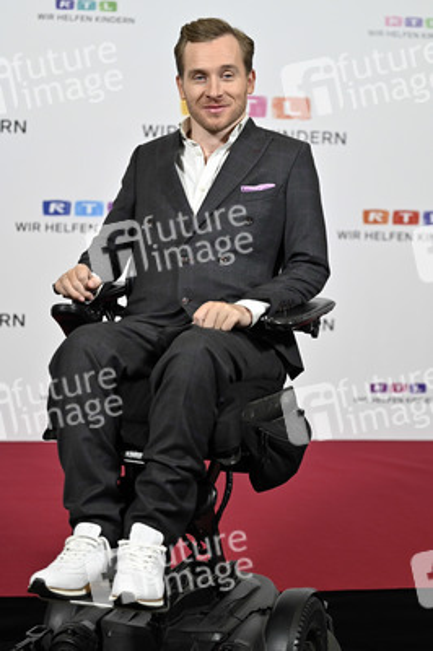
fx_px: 1265
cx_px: 216
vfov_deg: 28.9
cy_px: 326
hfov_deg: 19.4
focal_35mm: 70
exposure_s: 1/640
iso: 1000
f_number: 2.8
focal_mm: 70
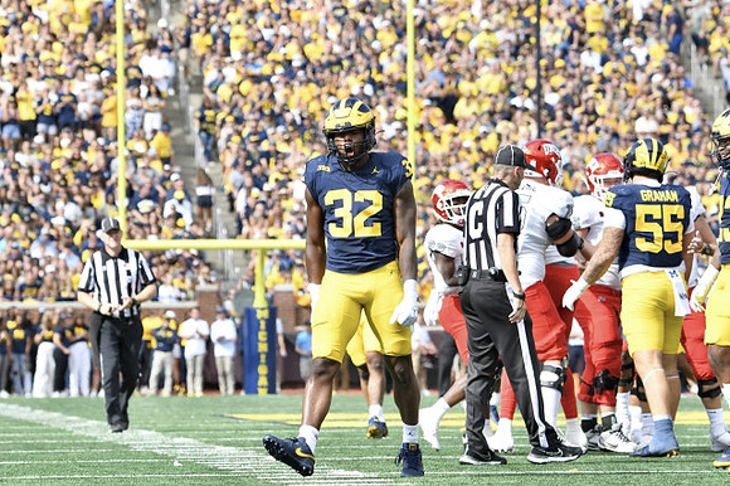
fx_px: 5918
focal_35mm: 292
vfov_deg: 4.7
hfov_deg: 7.1
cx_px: 365
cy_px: 243
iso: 500
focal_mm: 195
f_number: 5.3
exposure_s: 1/1000
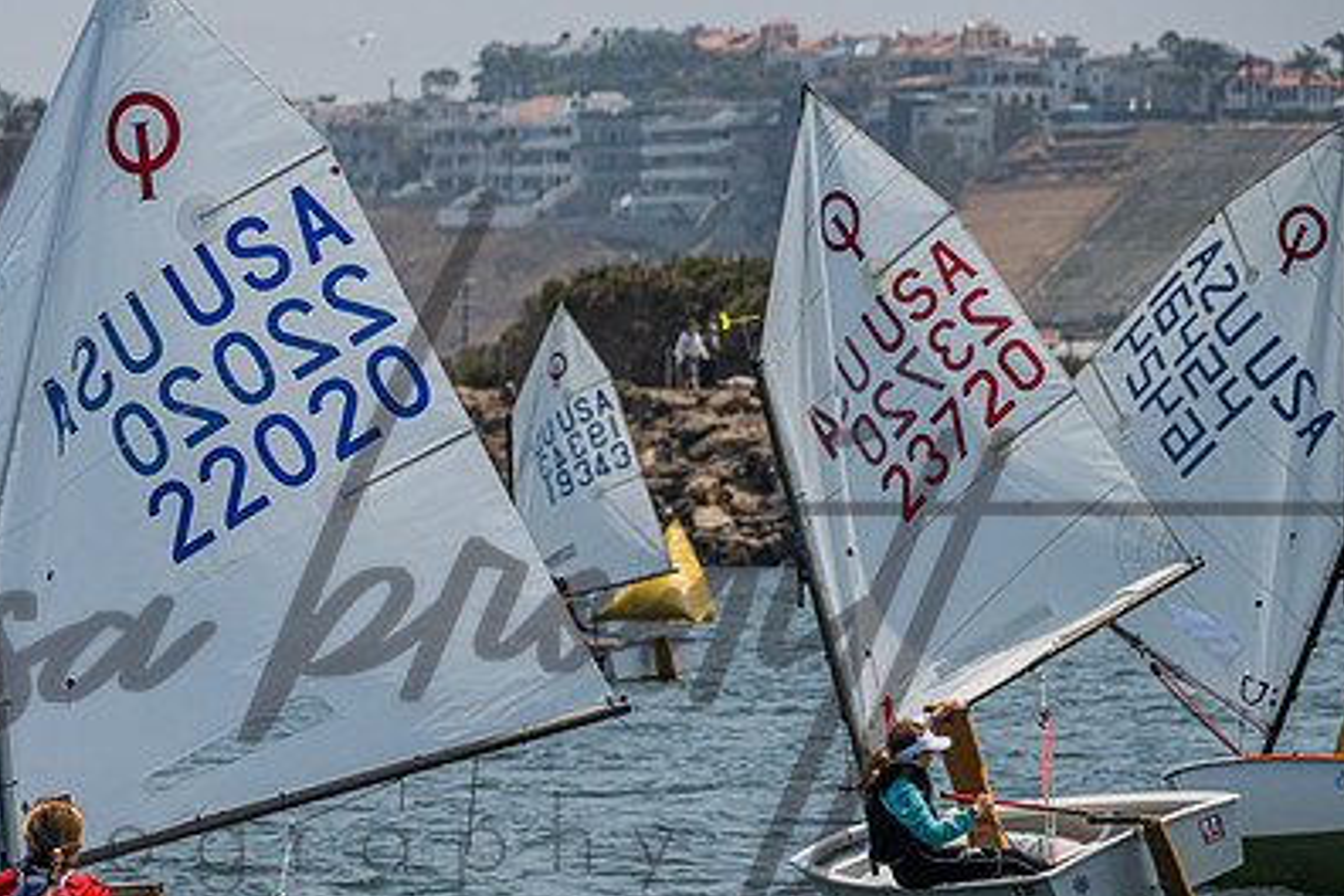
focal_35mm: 299
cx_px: 299
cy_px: 641
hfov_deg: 6.9
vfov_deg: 4.6
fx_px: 11162
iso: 320
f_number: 7.6
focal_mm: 165
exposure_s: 1/2500
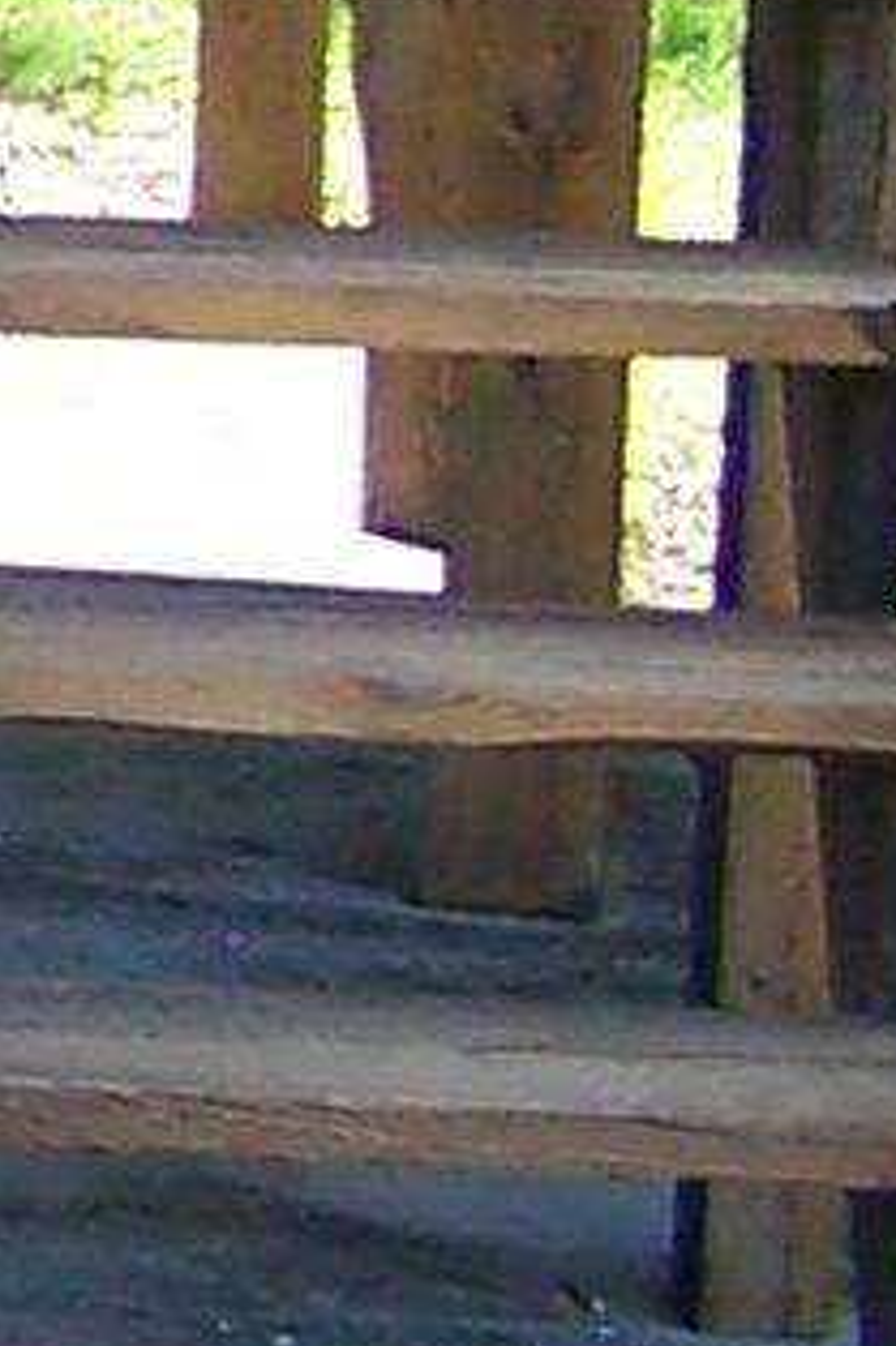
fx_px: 12108
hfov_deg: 3.8
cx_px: -3610
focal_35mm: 324
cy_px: -622
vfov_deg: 6.3
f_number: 2.8
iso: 80
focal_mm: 6.3
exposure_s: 1/125
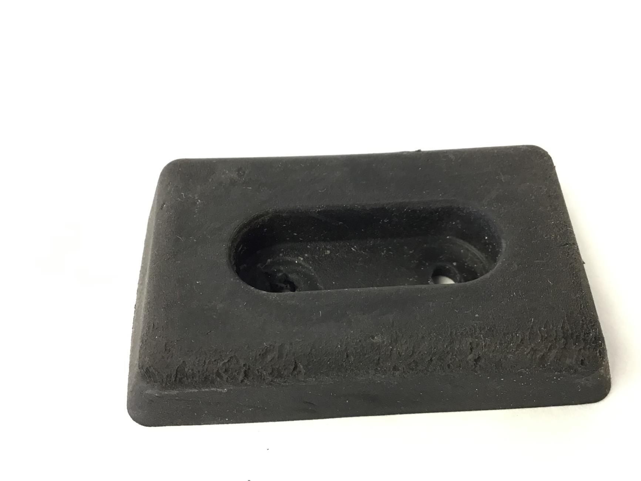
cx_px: 327
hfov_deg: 49.0
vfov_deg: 37.7
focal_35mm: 38
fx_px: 704
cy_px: 247
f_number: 2.4
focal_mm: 3.3
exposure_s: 1/30
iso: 64
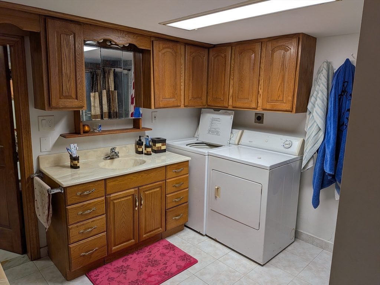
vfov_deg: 56.8
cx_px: 190
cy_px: 142
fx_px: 263
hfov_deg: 71.6
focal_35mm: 24
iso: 33
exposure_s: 1/40
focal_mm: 4.53
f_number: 1.7
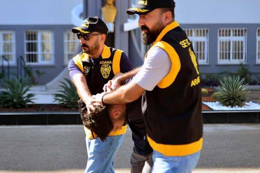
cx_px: 125
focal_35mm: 55
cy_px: 92
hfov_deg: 36.3
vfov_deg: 24.6
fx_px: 397
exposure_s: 1/800
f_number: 2.8
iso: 200
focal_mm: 50
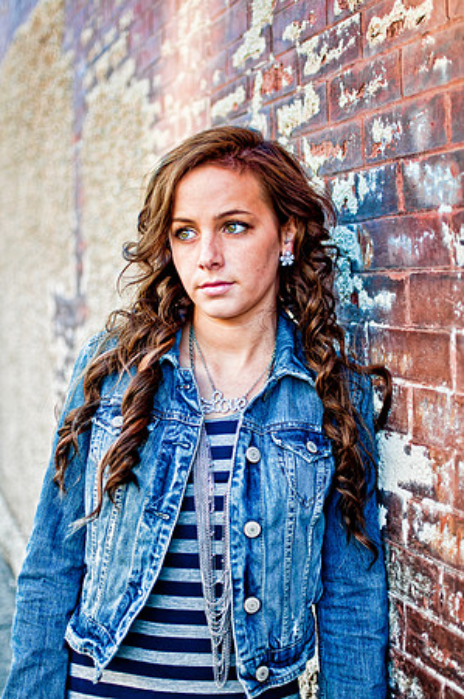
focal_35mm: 52
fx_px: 1017
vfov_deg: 37.9
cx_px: 232
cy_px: 350
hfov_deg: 25.7
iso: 200
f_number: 1.8
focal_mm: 35
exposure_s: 1/500
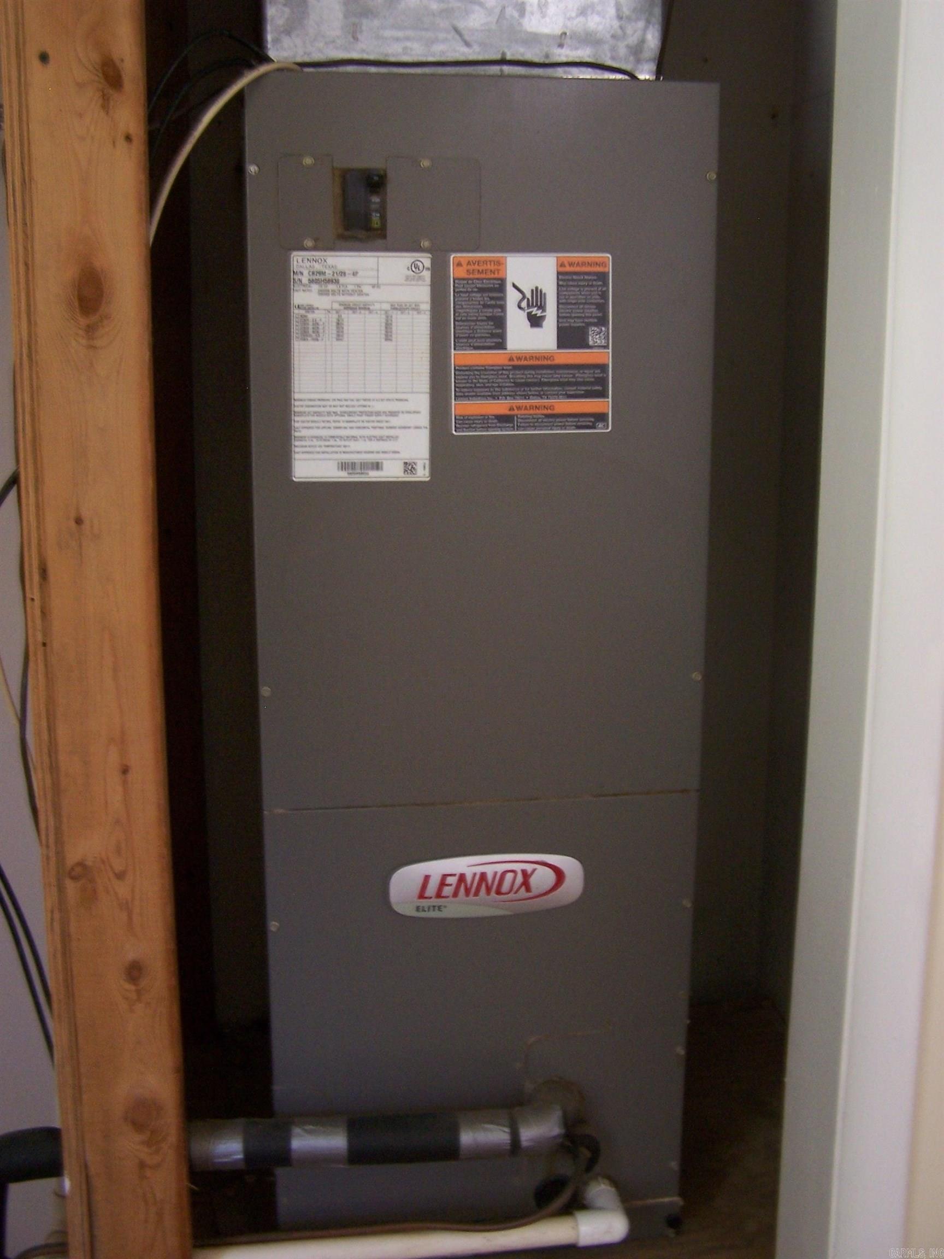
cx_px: 472
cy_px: 630
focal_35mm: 38
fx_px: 1382
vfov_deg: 49.0
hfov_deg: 37.7
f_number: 2.8
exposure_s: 1/8
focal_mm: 6.3
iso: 140
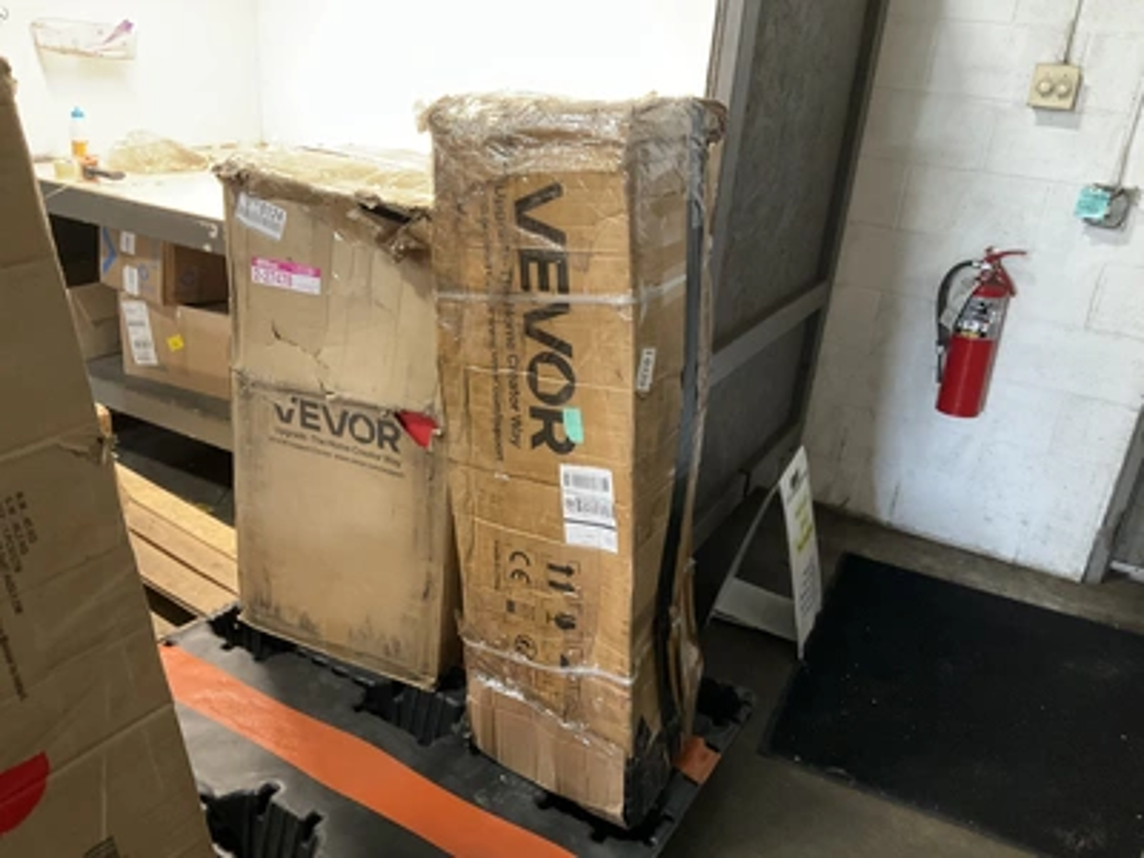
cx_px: 572
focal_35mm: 29
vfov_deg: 48.2
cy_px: 429
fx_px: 958
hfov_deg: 61.7
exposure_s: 1/40
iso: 320
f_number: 1.8
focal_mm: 3
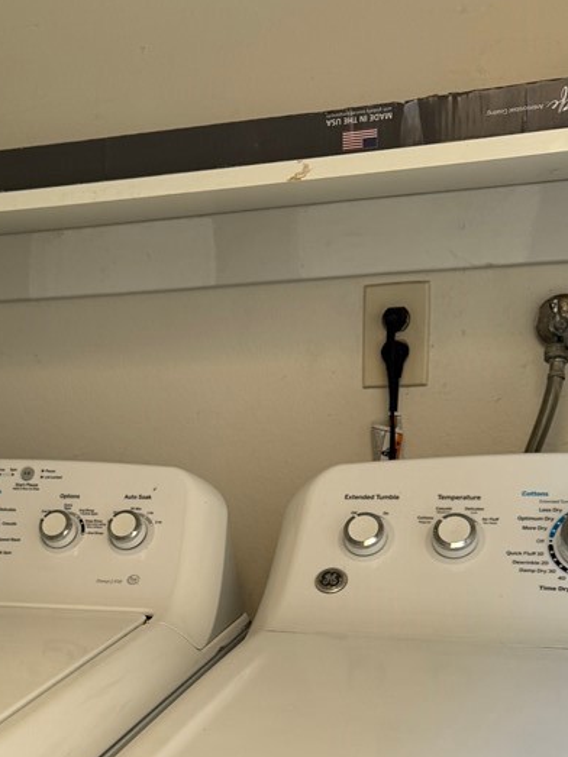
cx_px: 142
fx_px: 1029
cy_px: 633
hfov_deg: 30.4
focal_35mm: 47
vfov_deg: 38.5
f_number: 1.78
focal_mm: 6.76
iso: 125
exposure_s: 1/121
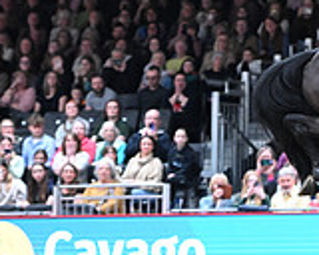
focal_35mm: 374
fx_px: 3531
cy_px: 107
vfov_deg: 4.1
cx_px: 548
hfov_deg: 5.1
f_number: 3.5
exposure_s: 1/800
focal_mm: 110
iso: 6400
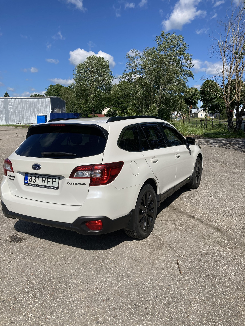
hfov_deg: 49.7
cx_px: 122
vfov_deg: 63.4
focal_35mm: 28
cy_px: 163
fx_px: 264
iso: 20
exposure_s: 1/3247
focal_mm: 3.99
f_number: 1.8
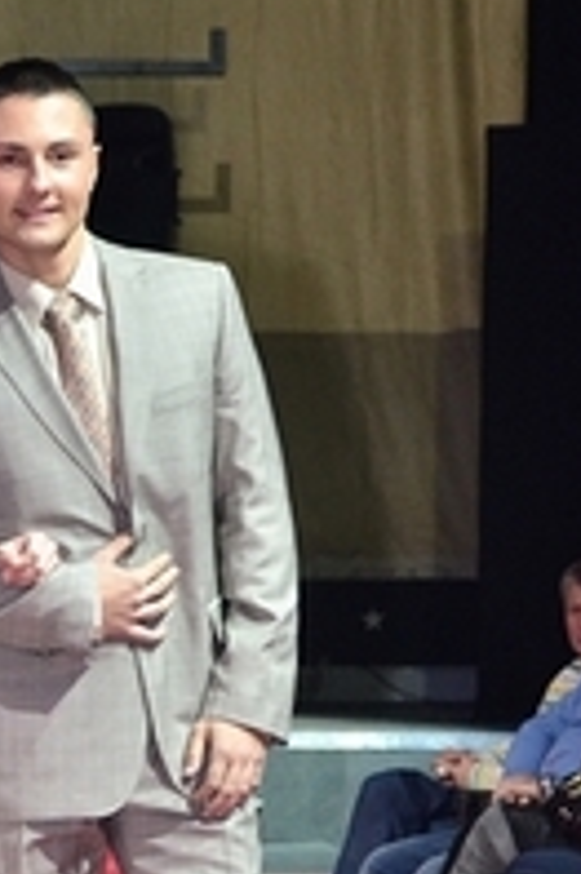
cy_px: 754
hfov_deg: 8.2
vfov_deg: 12.3
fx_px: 4025
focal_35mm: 166
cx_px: -142
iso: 1600
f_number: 5
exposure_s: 1/125
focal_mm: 42
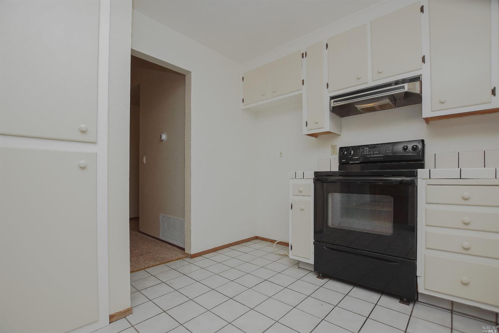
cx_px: 250
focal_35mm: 15
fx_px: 208
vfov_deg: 77.3
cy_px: 166
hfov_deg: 100.4
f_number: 3.5
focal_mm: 10
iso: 100
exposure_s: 1/160
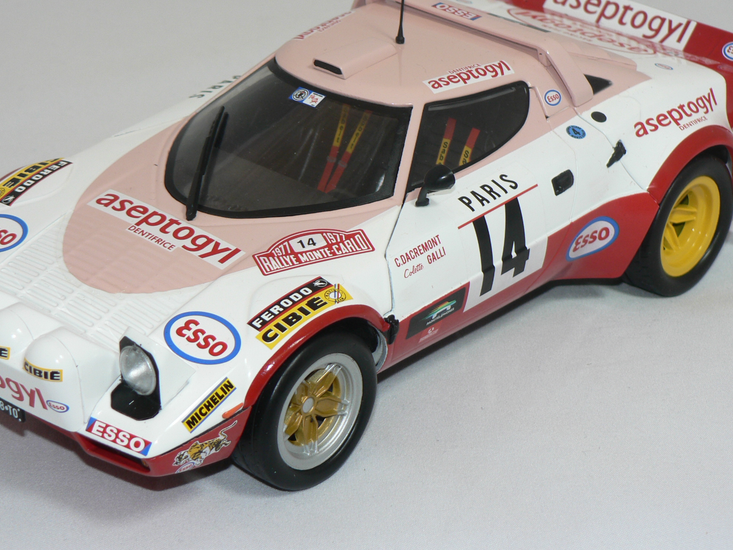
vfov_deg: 15.6
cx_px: 326
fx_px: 2012
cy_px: 236
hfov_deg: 20.6
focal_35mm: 95
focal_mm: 12.2
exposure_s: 1/80
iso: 80
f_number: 3.2
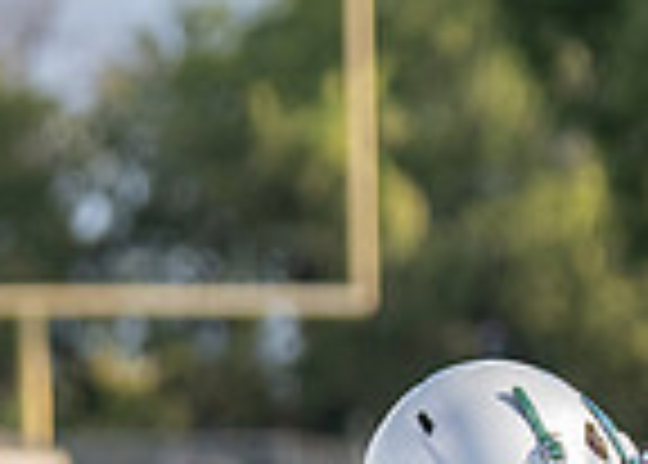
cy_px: 619
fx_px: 13404
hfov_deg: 2.8
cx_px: 873
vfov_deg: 2.0
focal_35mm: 728
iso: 100
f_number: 2.8
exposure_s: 1/2000
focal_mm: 99
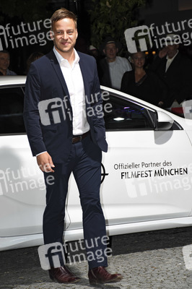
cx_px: 96
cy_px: 144
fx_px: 1142
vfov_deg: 14.4
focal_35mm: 142
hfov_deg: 9.6
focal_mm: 95
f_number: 6.3
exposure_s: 1/160
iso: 400
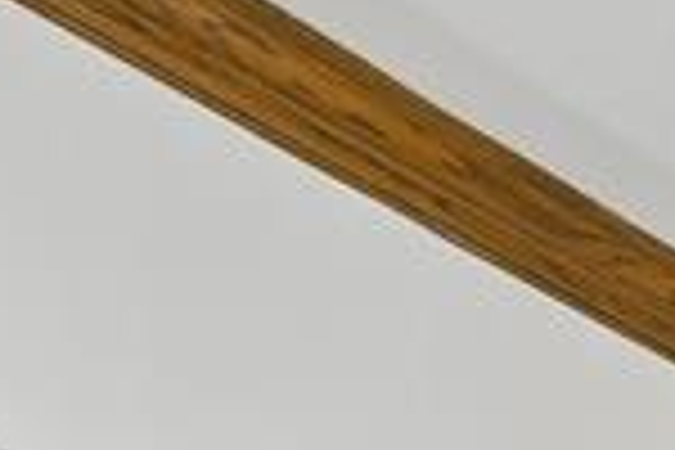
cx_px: -209
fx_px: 1912
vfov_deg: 9.4
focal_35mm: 102
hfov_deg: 18.6
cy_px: 1480
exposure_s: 1/80
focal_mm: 10
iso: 500
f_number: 5.6
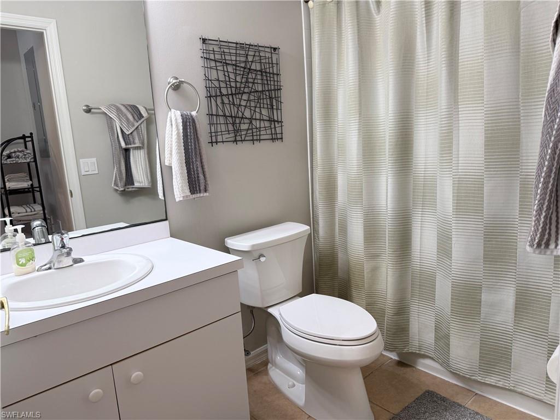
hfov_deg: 71.6
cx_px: 280
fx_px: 388
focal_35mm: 24
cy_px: 210
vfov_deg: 56.8
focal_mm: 6.76
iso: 100
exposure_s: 1/60
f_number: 1.78
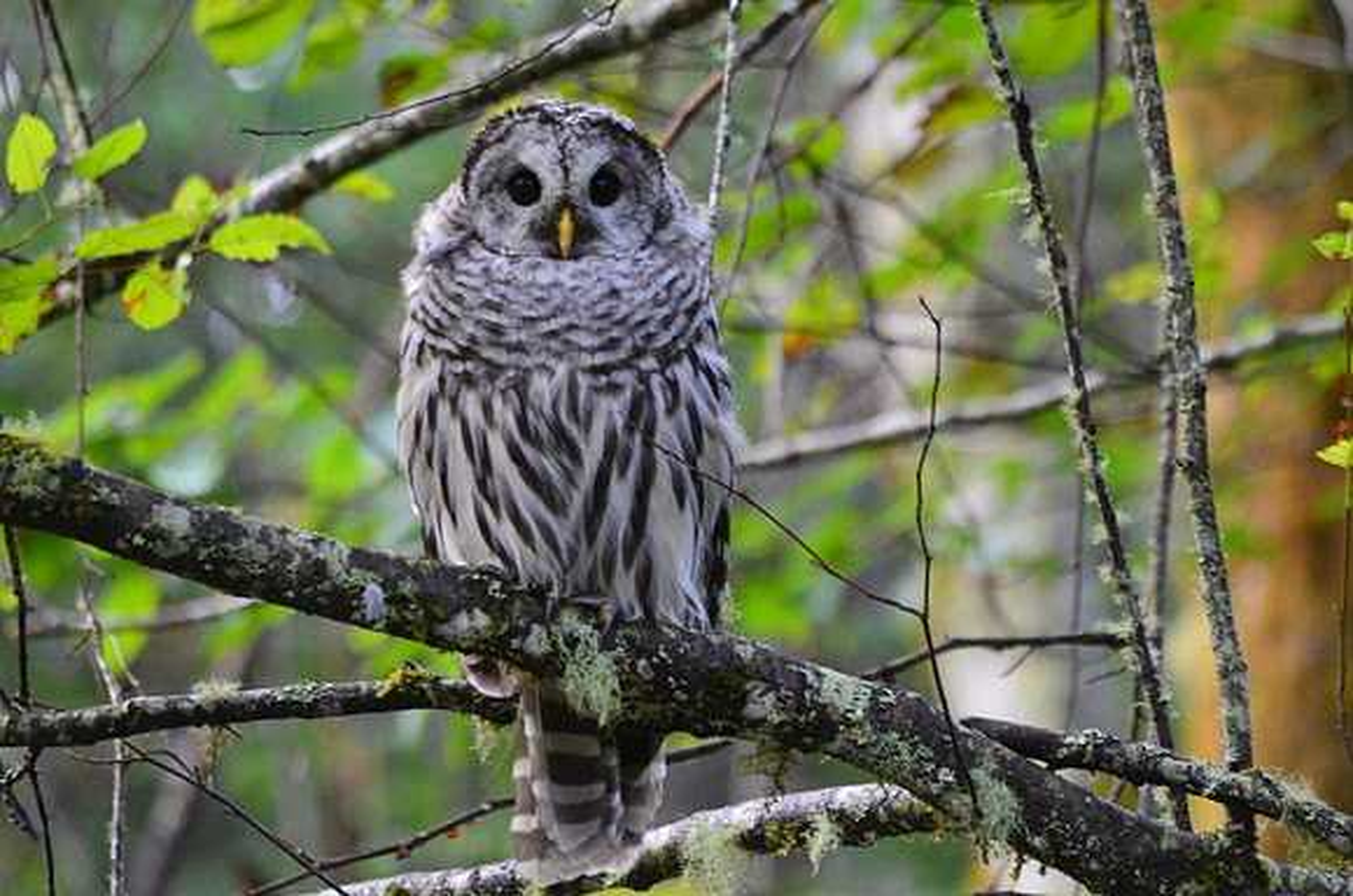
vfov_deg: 3.0
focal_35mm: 450
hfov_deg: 4.6
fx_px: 16875
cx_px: 676
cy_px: 448
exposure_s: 1/25
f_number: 7.1
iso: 800
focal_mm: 300
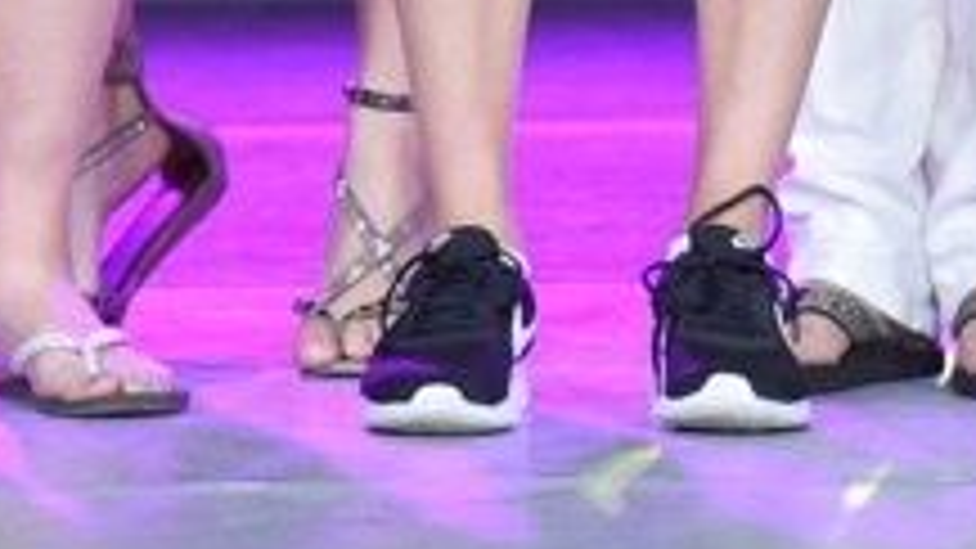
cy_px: -1184
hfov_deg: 1.8
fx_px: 31932
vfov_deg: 1.0
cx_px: 396
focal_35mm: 1234
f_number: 3.5
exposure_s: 1/640
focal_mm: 200
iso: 4000
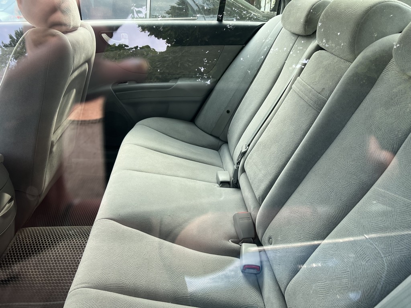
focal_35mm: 26
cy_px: 154
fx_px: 309
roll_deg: -3.5
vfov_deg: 53.1
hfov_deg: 67.3
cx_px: 206
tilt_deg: -26.0
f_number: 1.5
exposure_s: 1/124
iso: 32
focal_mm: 5.7
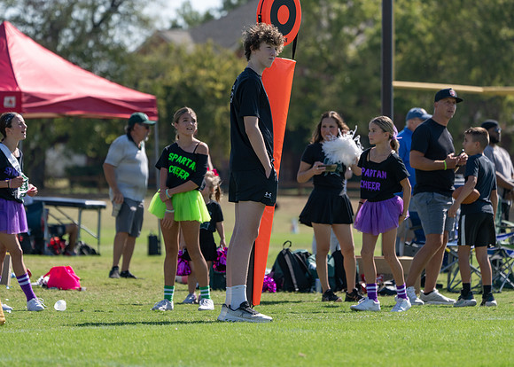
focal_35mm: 284
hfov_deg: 7.1
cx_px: 257
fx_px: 4144
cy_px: 184
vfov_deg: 5.1
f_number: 5.6
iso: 320
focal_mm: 271
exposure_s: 1/1600
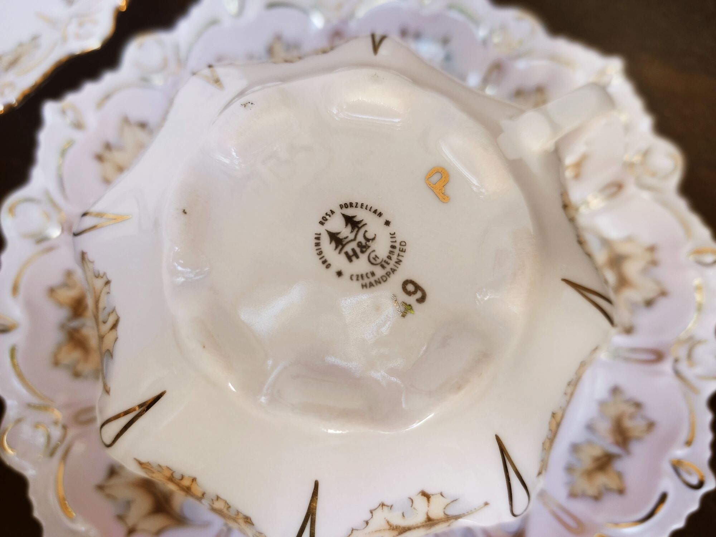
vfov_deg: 53.1
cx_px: 358
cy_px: 268
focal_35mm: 26
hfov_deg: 67.3
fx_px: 538
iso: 305
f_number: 1.79
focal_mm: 4.74
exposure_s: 1/33
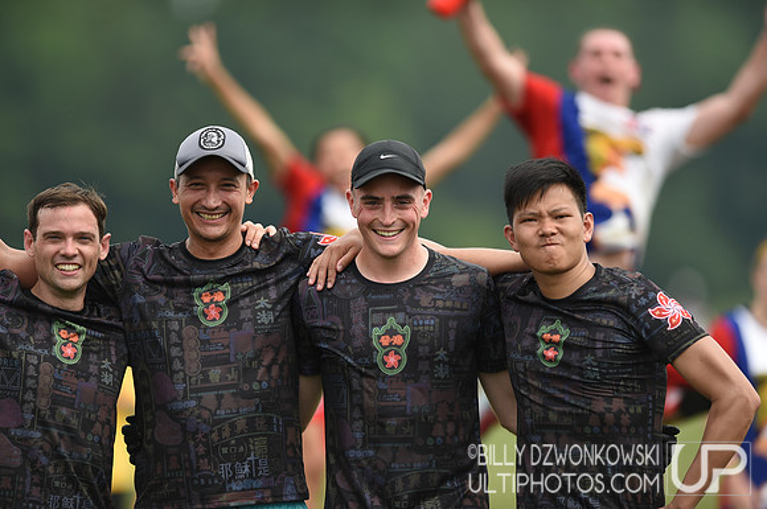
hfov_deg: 5.2
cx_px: 384
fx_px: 8510
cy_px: 254
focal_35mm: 400
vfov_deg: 3.4
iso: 100
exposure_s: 1/1000
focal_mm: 400
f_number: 2.8
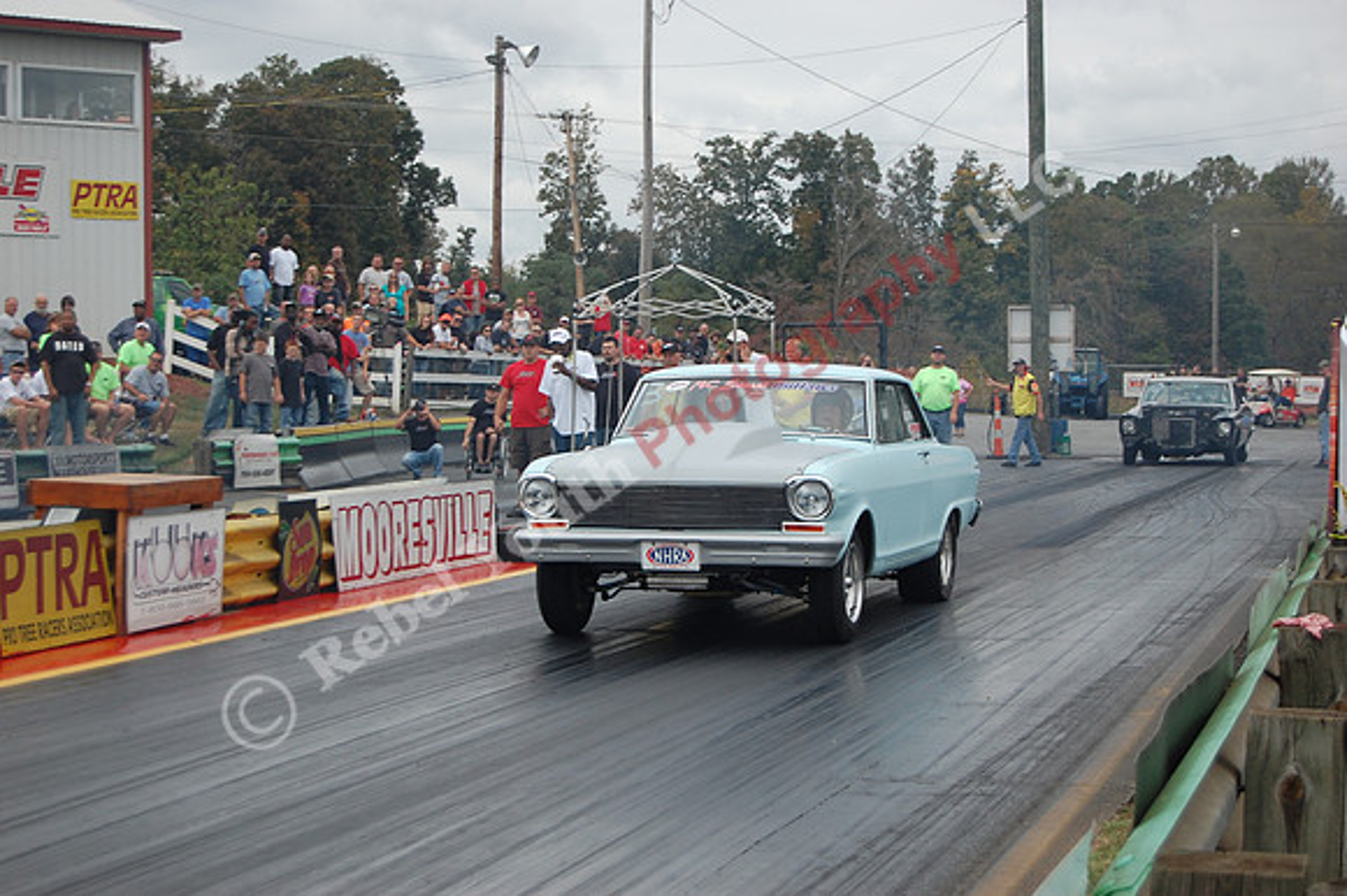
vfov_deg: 18.2
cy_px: 448
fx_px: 2805
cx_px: 674
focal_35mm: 75
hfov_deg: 27.0
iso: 320
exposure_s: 1/1000
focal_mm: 50
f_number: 5.6
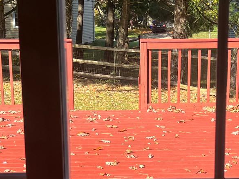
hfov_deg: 21.4
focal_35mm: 91
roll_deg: +0.2
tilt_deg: -14.8
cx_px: 160
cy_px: 150
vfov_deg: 16.1
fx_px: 628
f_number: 1.5
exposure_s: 1/588
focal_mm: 5.7
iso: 50
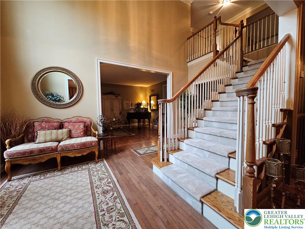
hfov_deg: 106.2
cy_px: 114
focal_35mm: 13
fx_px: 115
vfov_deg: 89.9
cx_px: 152
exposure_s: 1/60
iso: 400
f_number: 2.2
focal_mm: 2.2
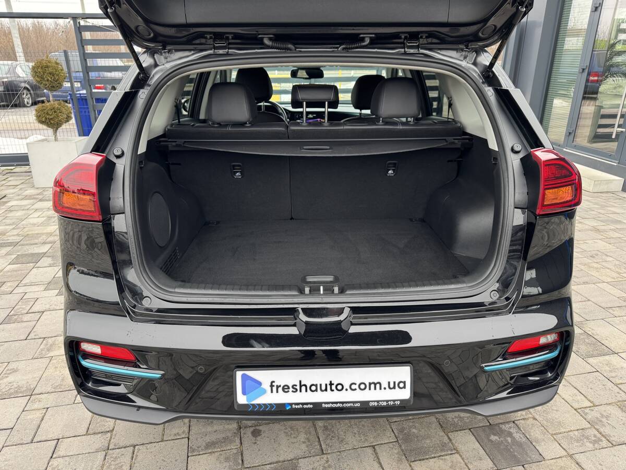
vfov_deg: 56.8
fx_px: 434
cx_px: 313
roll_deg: +0.0
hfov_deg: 71.6
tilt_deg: -21.9
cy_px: 235
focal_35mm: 24
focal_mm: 6.76
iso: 100
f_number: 1.78
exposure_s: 1/121
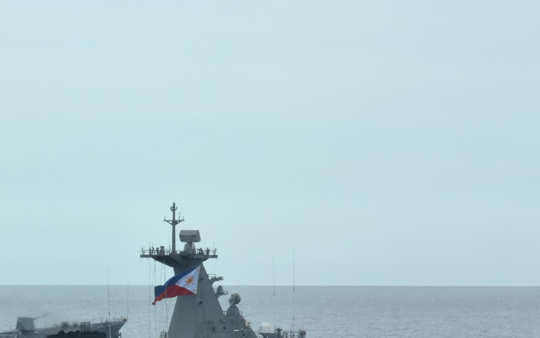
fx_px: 4974
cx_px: -18
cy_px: 294
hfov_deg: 6.2
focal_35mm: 338
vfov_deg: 3.9
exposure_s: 1/160
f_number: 29
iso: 1250
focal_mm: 105
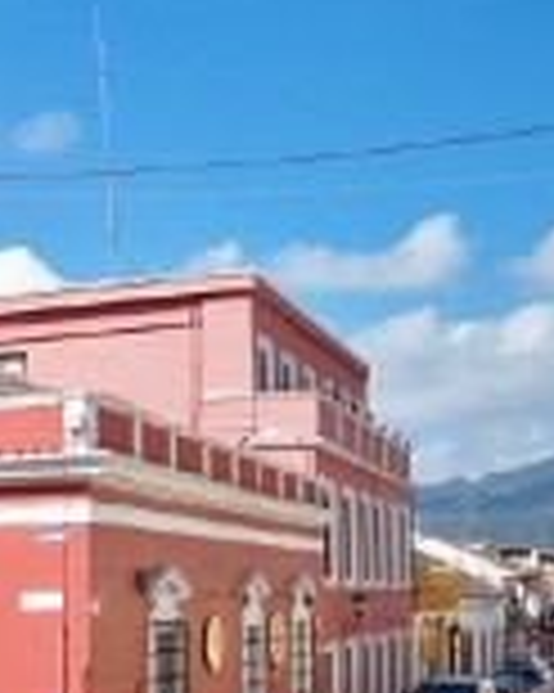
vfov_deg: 21.4
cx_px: -189
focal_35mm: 89
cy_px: 500
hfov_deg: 16.2
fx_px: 1826
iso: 64
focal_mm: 6.3
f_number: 3.1
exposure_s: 1/640
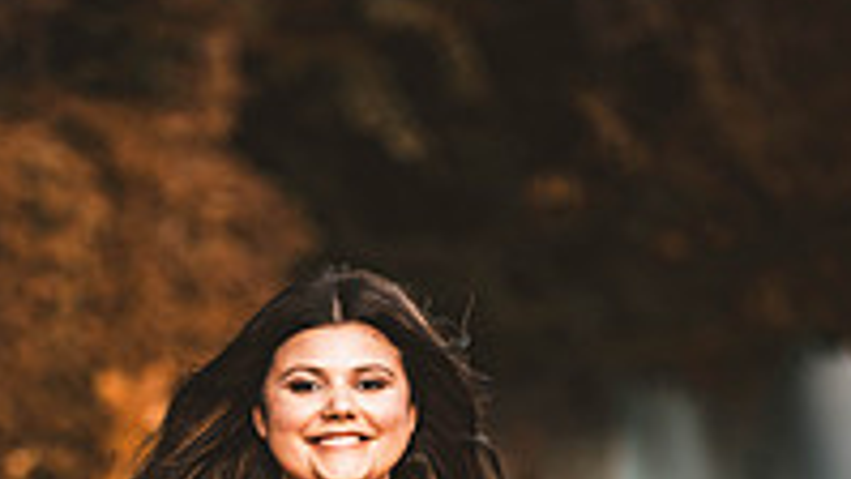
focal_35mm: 379
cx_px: 287
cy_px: 761
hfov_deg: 5.7
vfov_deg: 3.2
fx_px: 8553
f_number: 2.8
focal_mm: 160
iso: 400
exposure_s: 1/400
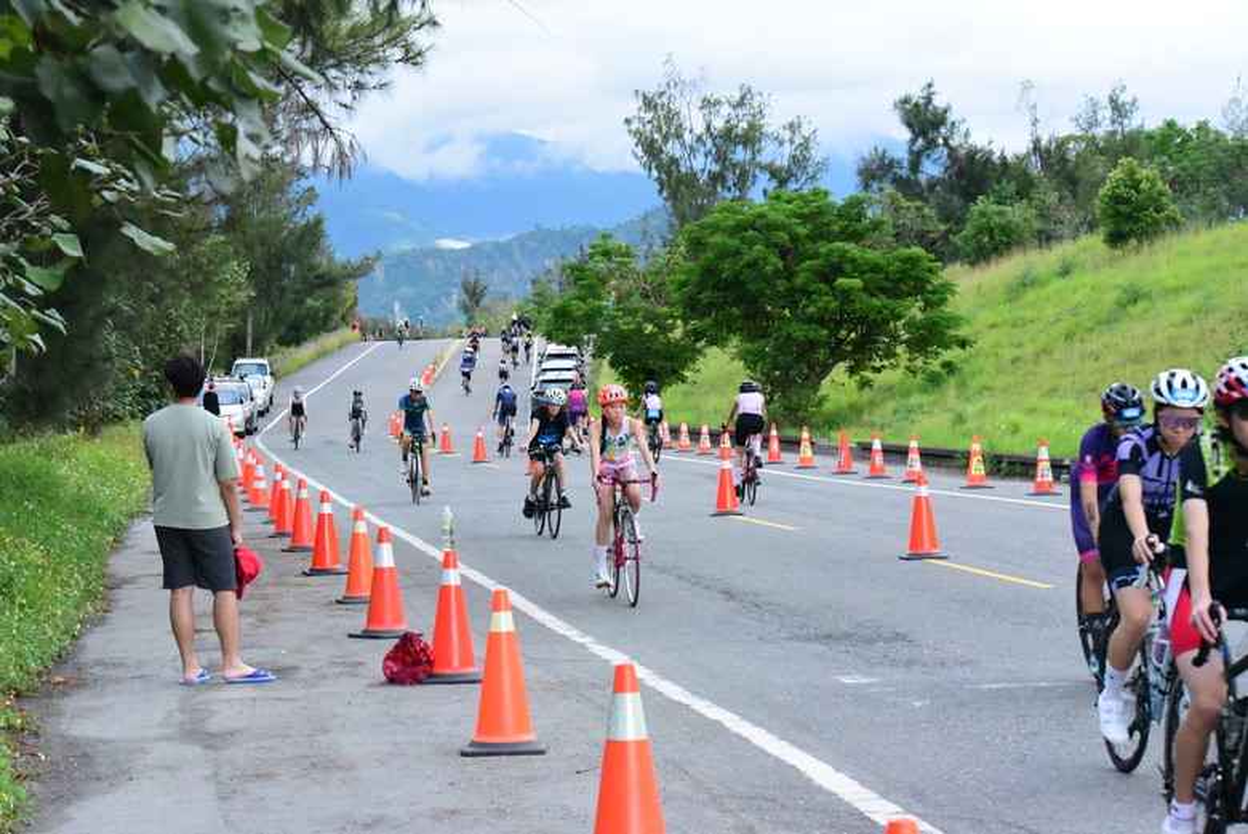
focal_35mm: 100
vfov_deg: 13.7
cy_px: 417
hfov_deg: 20.4
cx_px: 624
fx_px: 3468
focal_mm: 100
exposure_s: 1/2000
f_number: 13
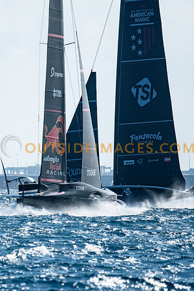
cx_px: 41
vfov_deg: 3.0
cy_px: 145
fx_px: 5504
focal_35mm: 681
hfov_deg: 2.0
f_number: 4
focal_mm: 300
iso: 200
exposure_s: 1/5000
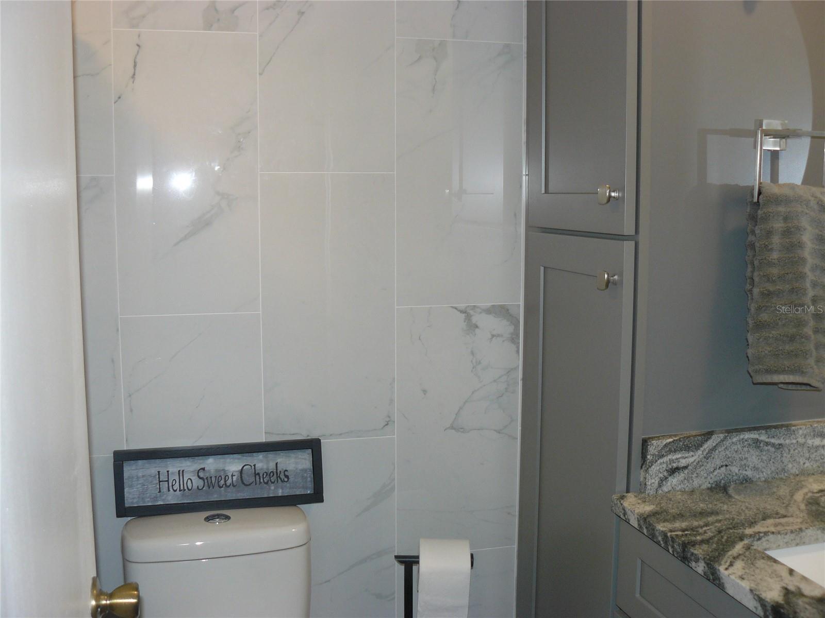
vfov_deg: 39.7
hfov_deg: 51.4
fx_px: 858
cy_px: 309
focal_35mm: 36
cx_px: 412
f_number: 2.8
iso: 100
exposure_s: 1/30
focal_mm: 6
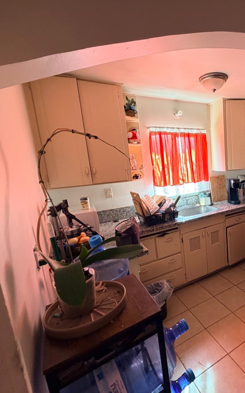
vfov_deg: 85.1
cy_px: 198
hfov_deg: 52.9
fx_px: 214
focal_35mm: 20
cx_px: 217
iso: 320
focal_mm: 2.22
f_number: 2.2
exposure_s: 1/87
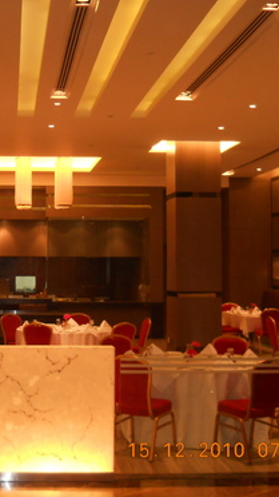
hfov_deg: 19.5
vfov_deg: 34.9
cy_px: 249
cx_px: 12
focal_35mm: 60
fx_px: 790
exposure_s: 1/30
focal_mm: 6.72
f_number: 3.1
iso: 200
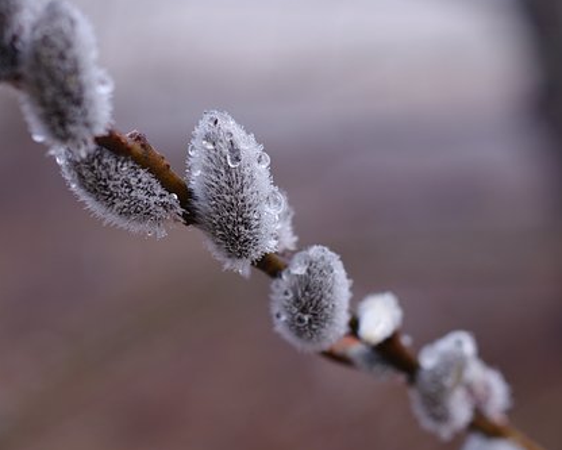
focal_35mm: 61
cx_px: 300
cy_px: 223
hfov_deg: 31.1
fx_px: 1008
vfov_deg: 25.2
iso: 100
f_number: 5
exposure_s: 1/50
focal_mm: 35
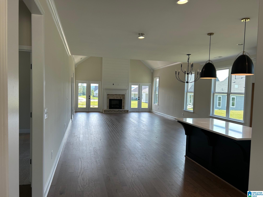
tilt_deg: -2.7
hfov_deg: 67.3
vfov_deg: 53.1
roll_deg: -1.2
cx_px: 132
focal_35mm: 26
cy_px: 98
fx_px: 198
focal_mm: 5.7
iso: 40
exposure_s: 1/244
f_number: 1.5
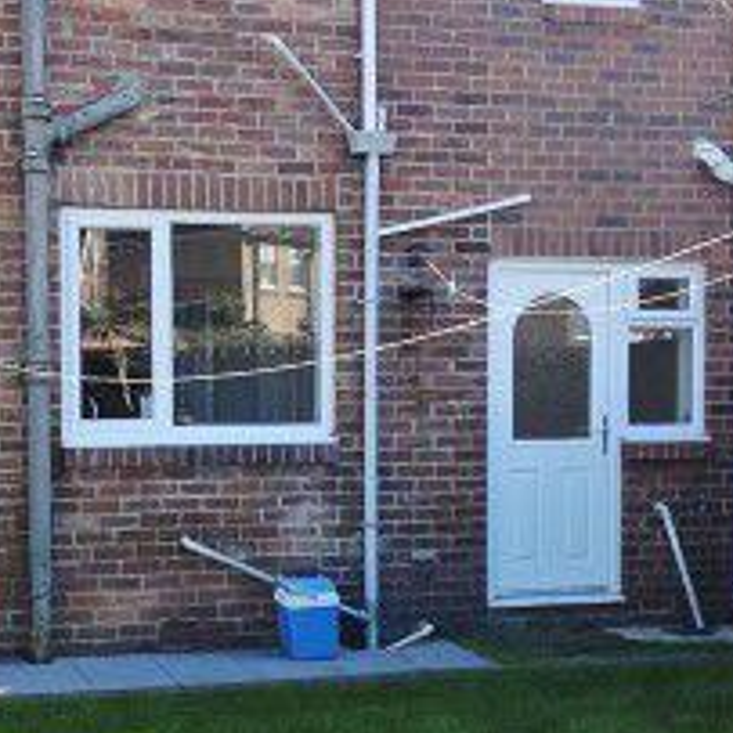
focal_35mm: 58
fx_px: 1390
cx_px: 213
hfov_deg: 29.2
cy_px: 459
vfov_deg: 29.4
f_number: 1.9
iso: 40
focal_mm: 2.2
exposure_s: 1/1016
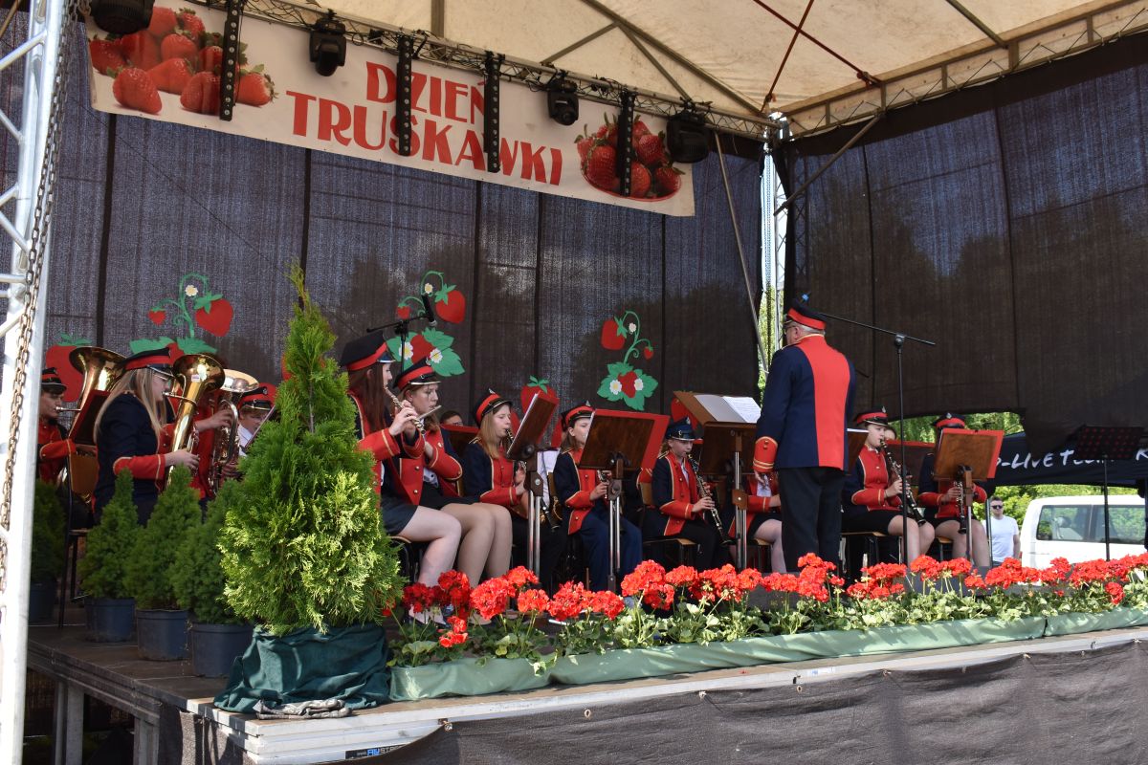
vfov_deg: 35.5
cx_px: 574
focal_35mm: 38
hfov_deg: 51.3
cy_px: 382
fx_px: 1196
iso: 250
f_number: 8
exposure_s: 1/250
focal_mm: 25
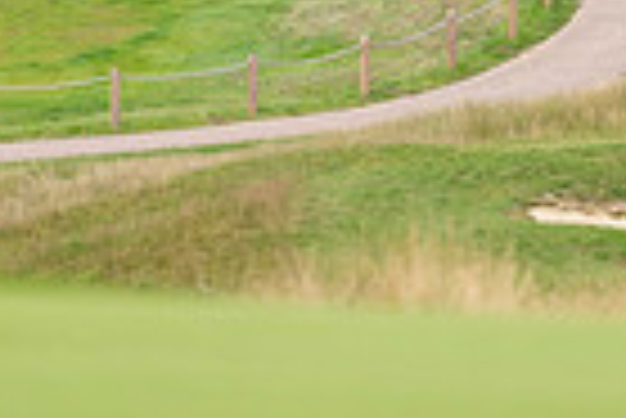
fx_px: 21793
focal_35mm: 1252
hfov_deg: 1.6
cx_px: 594
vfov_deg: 1.1
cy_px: -425
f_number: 5.6
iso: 200
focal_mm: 300
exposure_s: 1/500
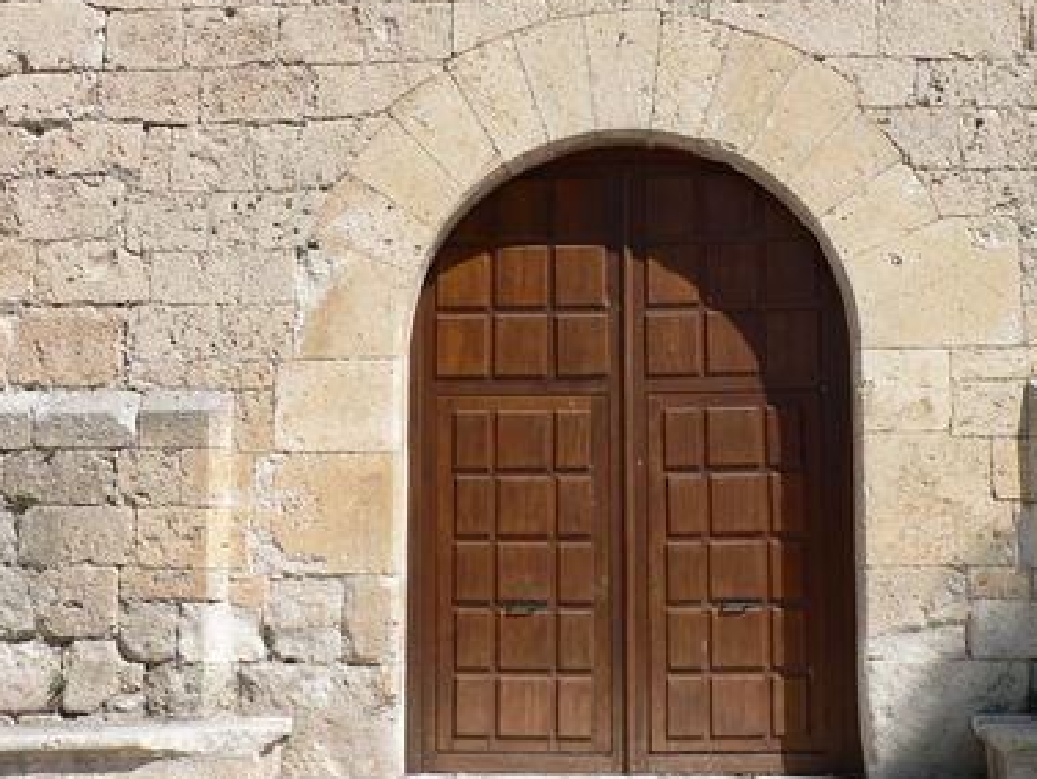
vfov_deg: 28.0
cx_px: 605
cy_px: 377
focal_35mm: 52
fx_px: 1558
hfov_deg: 36.7
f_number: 5.6
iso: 64
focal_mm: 6.9
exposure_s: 1/400
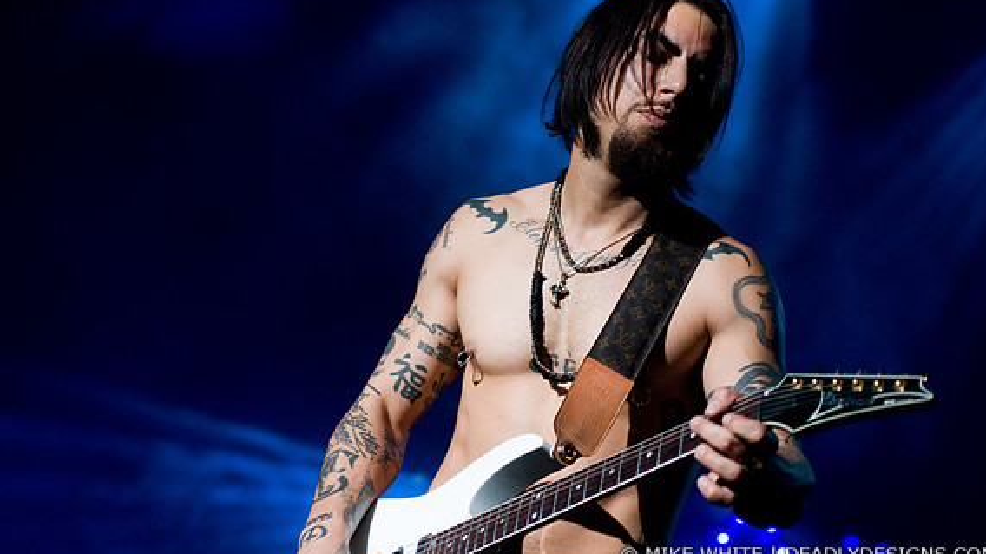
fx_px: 2431
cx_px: 502
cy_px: 235
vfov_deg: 13.0
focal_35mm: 93
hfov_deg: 22.9
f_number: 3.5
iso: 800
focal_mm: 58
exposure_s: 1/200
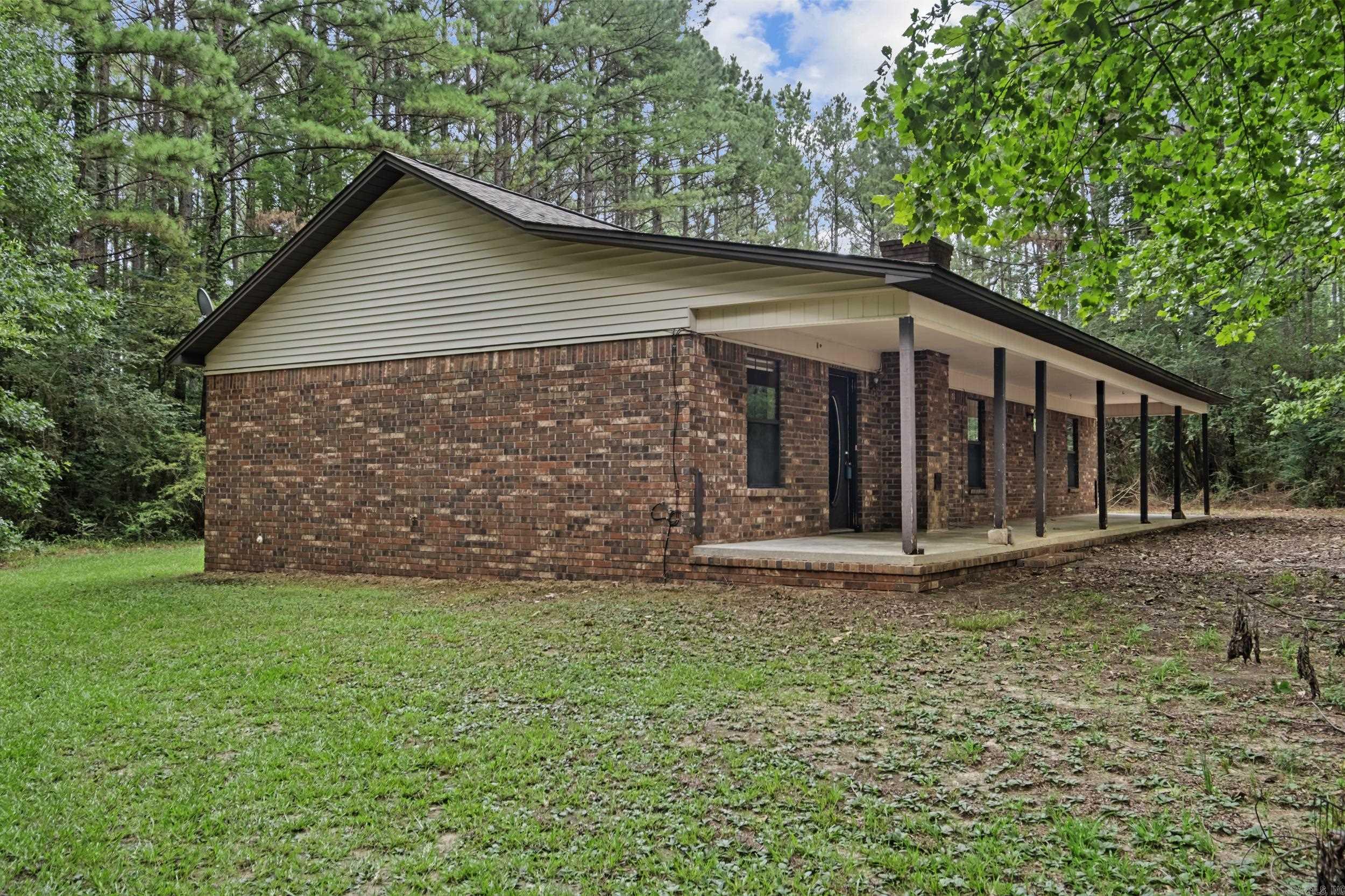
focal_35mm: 29
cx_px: 672
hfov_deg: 63.7
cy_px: 448
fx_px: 1083
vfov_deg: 45.0
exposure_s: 1/30
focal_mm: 19.1
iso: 400
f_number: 8
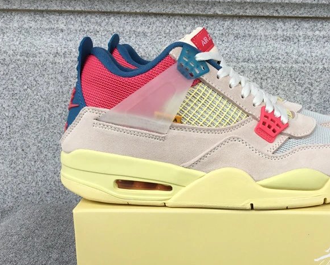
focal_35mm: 47
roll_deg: -1.1
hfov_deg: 39.0
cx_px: 224
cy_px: 170
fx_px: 459
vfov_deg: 31.9
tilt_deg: -17.0
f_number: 2.4
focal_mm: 3.3
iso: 25
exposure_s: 1/365
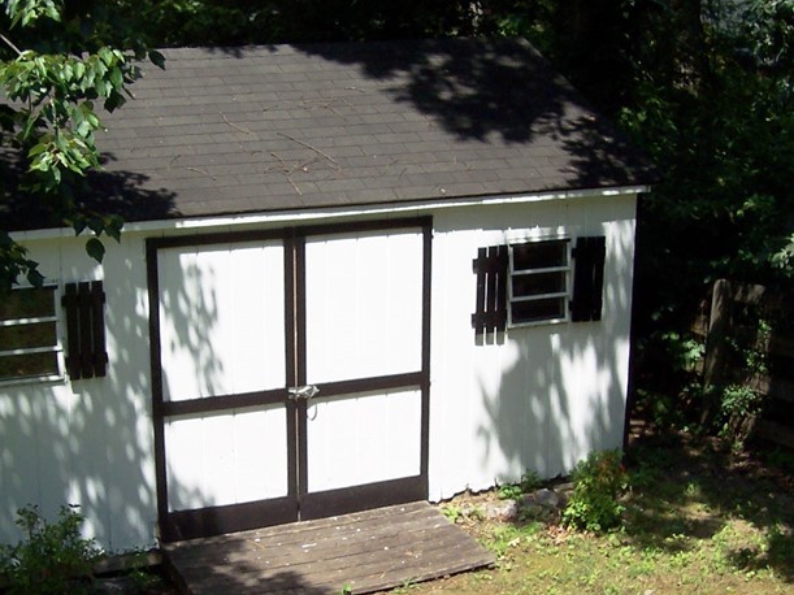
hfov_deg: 31.1
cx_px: 334
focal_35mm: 62
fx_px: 1422
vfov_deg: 23.5
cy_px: 413
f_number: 5.6
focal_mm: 5.6
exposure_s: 1/350
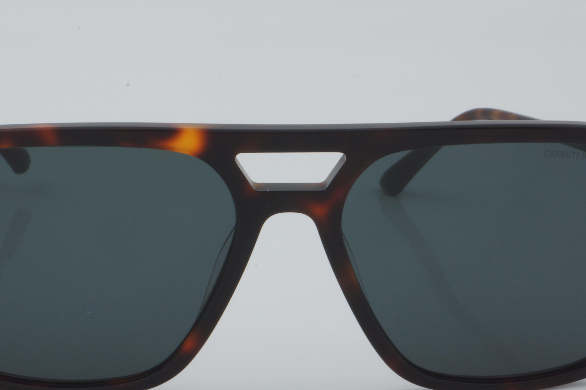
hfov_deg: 17.2
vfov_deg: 11.5
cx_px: 283
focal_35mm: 119
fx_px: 1932
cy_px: 242
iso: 100
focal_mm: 55
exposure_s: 1/3
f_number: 32
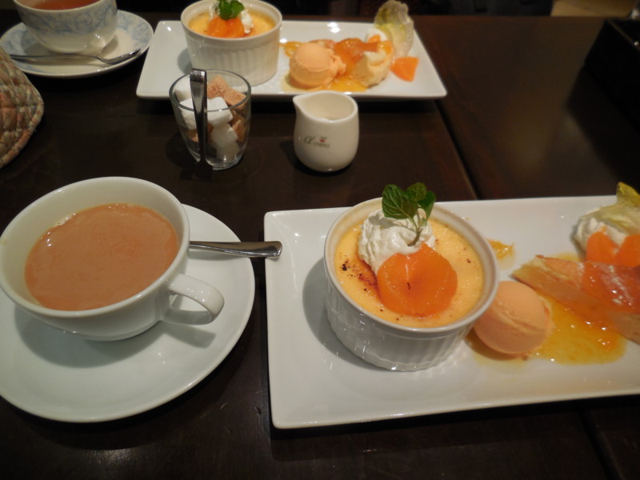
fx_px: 462
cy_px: 240
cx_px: 320
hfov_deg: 69.4
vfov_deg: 54.9
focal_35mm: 25
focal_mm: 4.5
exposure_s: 1/30
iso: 160
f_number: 3.1
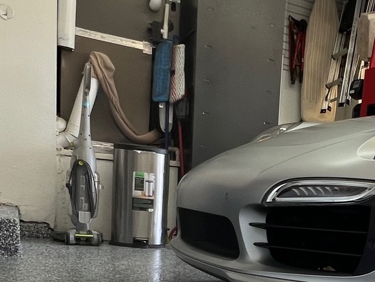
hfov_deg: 35.1
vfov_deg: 27.7
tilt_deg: -8.5
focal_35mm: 49
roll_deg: -5.8
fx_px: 531
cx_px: 378
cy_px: 292
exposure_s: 1/120
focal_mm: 1.57
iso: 100
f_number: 1.8
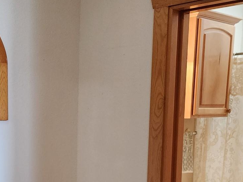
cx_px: 14
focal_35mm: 64
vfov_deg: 22.2
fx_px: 449
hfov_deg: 28.8
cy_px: 177
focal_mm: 6.4
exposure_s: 1/120
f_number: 1.8
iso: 400
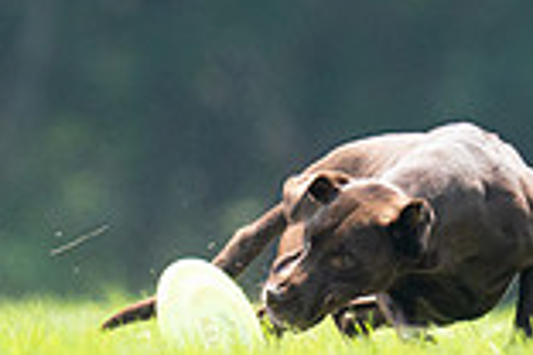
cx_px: 376
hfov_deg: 1.0
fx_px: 29372
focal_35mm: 1984
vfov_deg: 0.7
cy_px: -114
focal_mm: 535
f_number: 6.3
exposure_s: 1/4000
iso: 4000
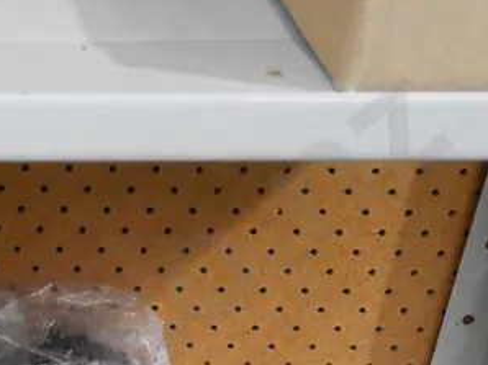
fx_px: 1648
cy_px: 615
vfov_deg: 11.8
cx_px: -244
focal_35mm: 117
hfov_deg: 15.5
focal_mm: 17
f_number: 4.1
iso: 3200
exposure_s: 1/50
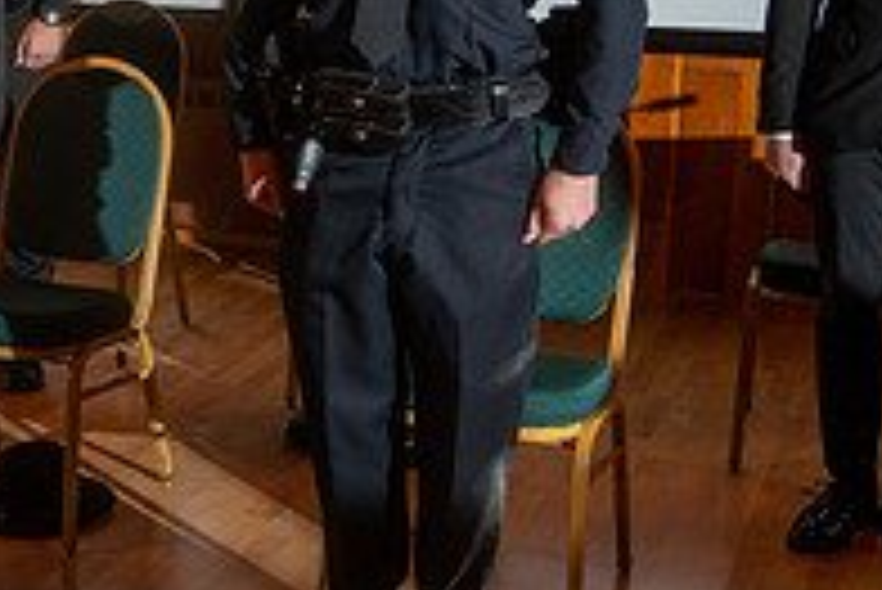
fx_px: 1839
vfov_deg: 18.1
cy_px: 159
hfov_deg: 25.1
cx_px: -91
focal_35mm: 75
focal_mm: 24
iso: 500
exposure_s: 1/200
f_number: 4
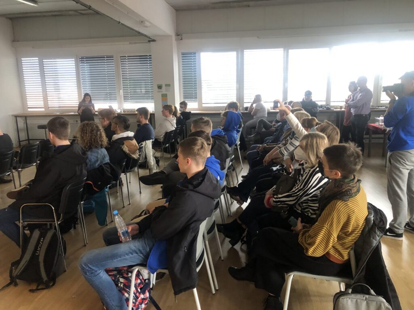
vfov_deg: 49.7
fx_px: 335
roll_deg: +0.5
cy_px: 155
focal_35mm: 28
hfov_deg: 63.4
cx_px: 207
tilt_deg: -11.1
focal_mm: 3.99
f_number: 1.8
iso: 64
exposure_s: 1/15
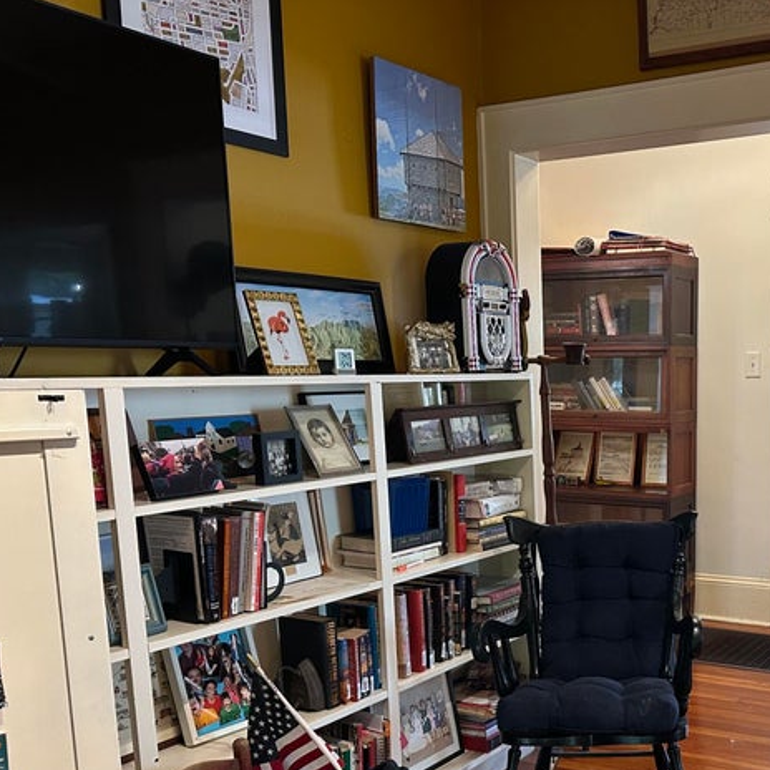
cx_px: 636
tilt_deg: -9.5
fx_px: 981
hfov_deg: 40.7
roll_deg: +1.4
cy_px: 528
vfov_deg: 42.1
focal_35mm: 39
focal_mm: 6.86
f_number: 1.78
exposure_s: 1/60
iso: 320
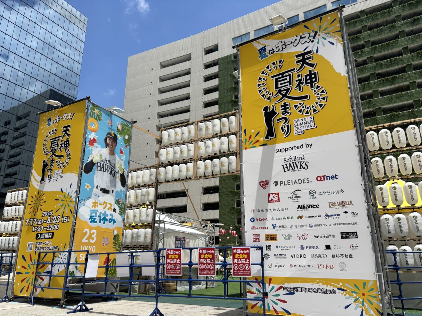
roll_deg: +0.8
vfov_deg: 53.1
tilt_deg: +16.1
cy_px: 158
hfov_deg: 67.3
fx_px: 317
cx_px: 211
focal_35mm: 26
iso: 50
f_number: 1.6
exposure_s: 1/4854
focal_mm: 5.96
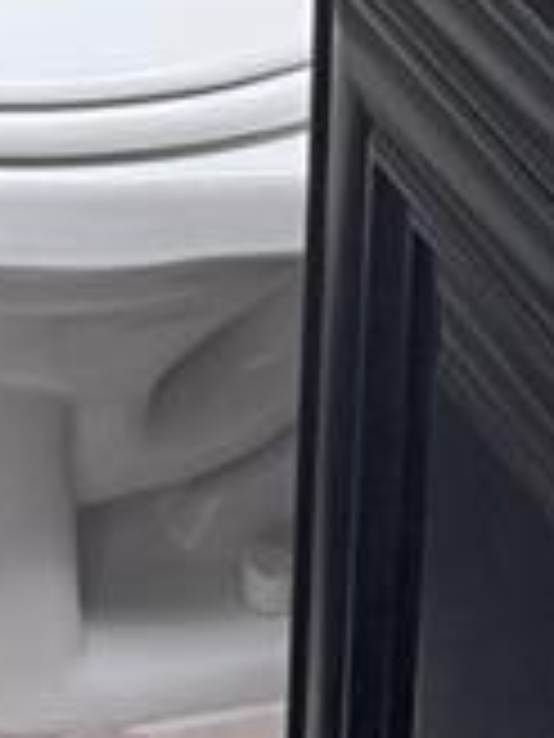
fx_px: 3756
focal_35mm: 176
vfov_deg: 10.0
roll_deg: +2.4
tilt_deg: -14.7
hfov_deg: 7.9
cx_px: -707
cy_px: -963
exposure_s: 1/60
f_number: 1.78
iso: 160
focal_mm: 6.76
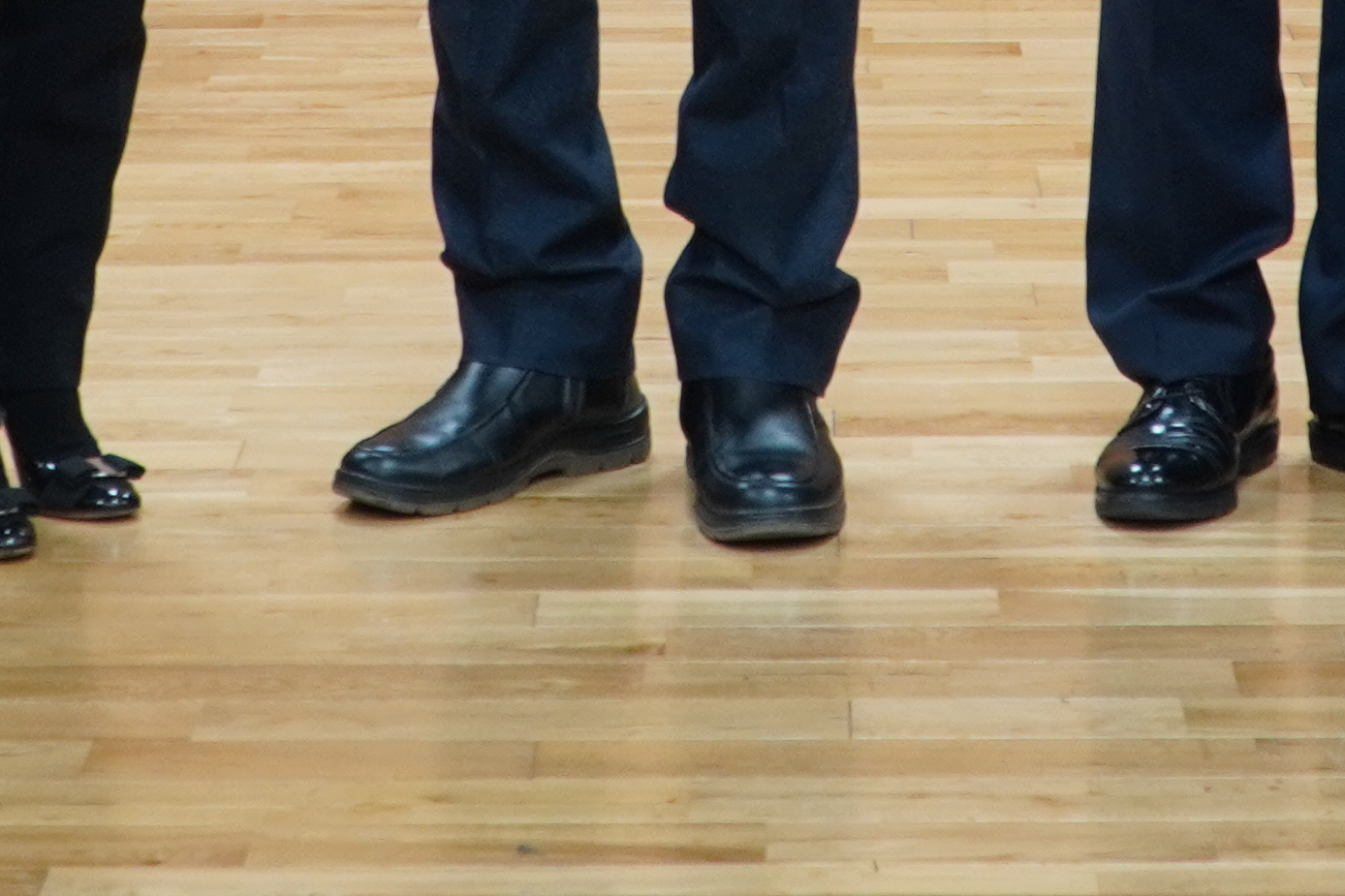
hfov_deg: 13.8
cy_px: -896
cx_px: 796
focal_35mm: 149
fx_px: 5572
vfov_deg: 8.7
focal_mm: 23
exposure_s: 1/30
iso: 500
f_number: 4.5
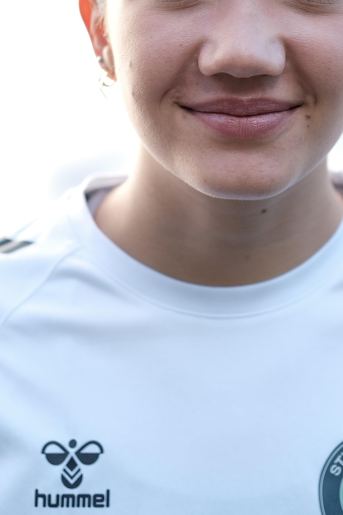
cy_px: 129
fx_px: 1329
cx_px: 227
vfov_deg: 21.7
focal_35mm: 93
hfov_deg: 14.7
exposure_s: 1/640
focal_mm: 35
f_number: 2
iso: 200
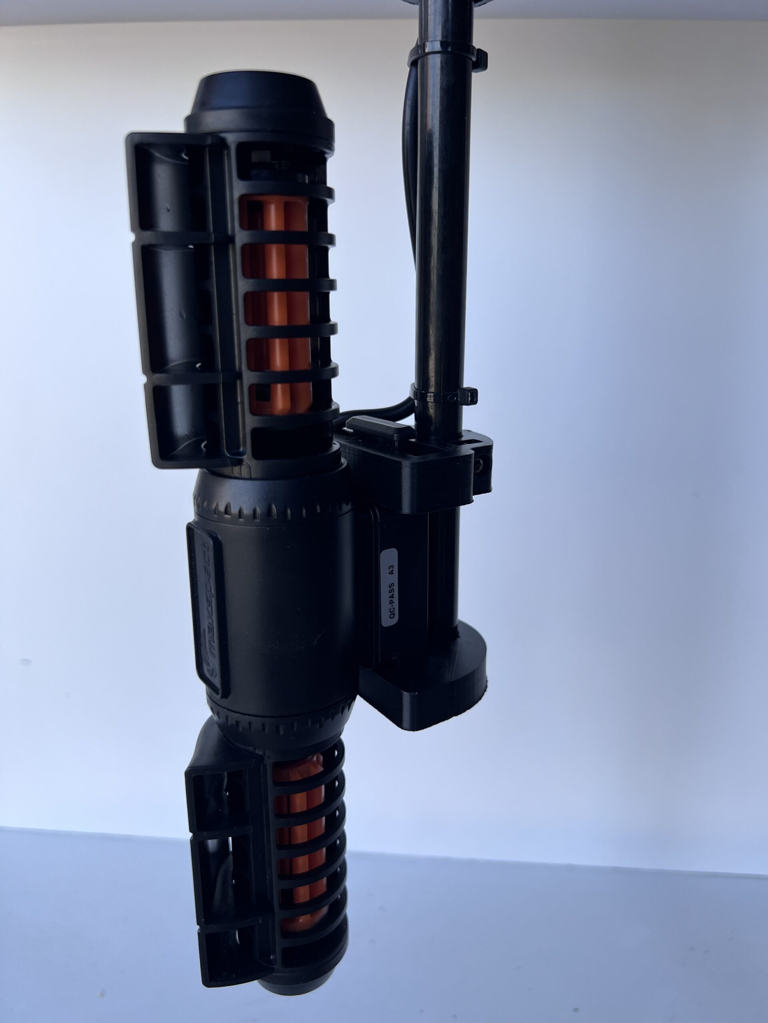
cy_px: 512
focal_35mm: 26
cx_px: 384
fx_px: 769
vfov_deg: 67.3
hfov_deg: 53.1
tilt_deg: -12.9
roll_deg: -0.4
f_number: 1.5
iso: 50
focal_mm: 5.7
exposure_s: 1/581
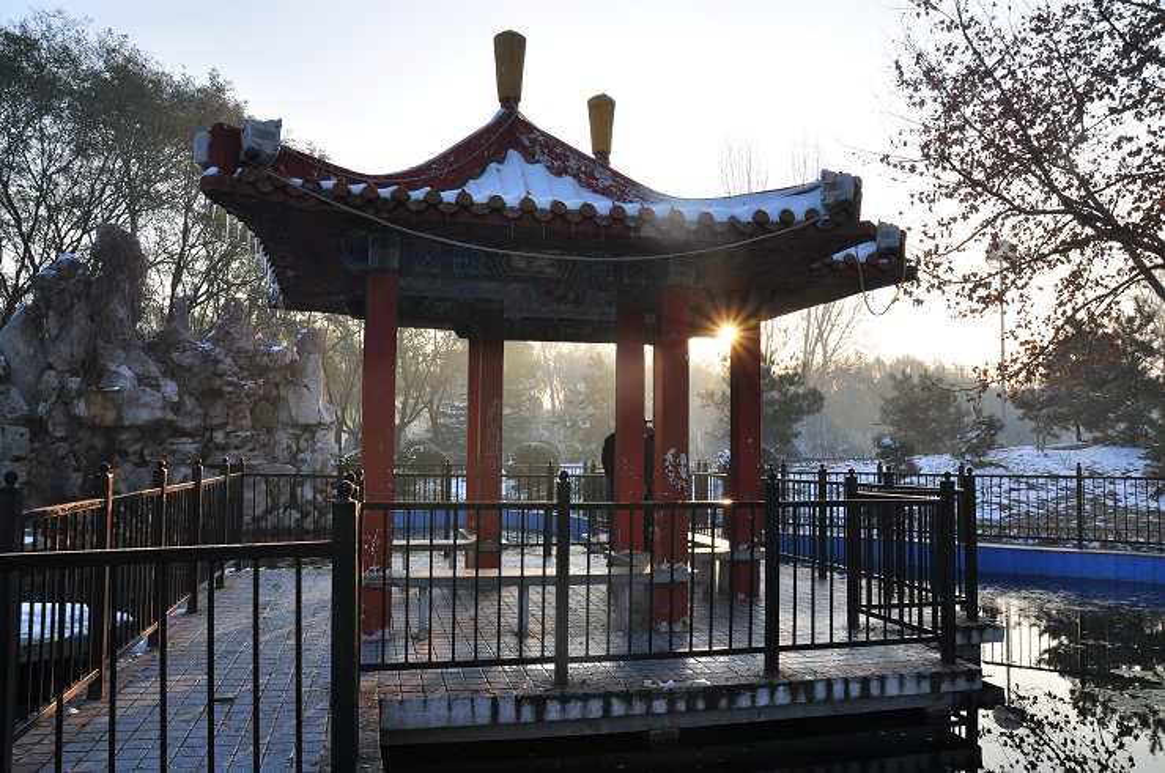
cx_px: 582
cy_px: 386
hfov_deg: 70.5
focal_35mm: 26
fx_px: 824
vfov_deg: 50.3
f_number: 9
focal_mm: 17
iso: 200
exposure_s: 1/125
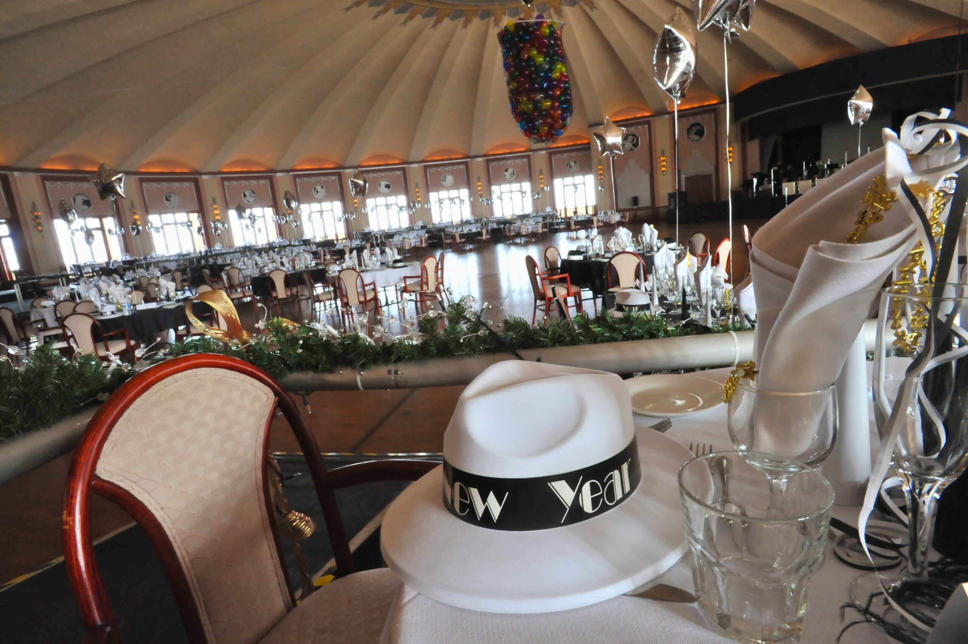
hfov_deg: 84.0
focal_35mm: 20
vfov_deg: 61.9
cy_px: 322
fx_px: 537
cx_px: 484
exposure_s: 1/13
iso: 2500
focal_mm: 20
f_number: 20
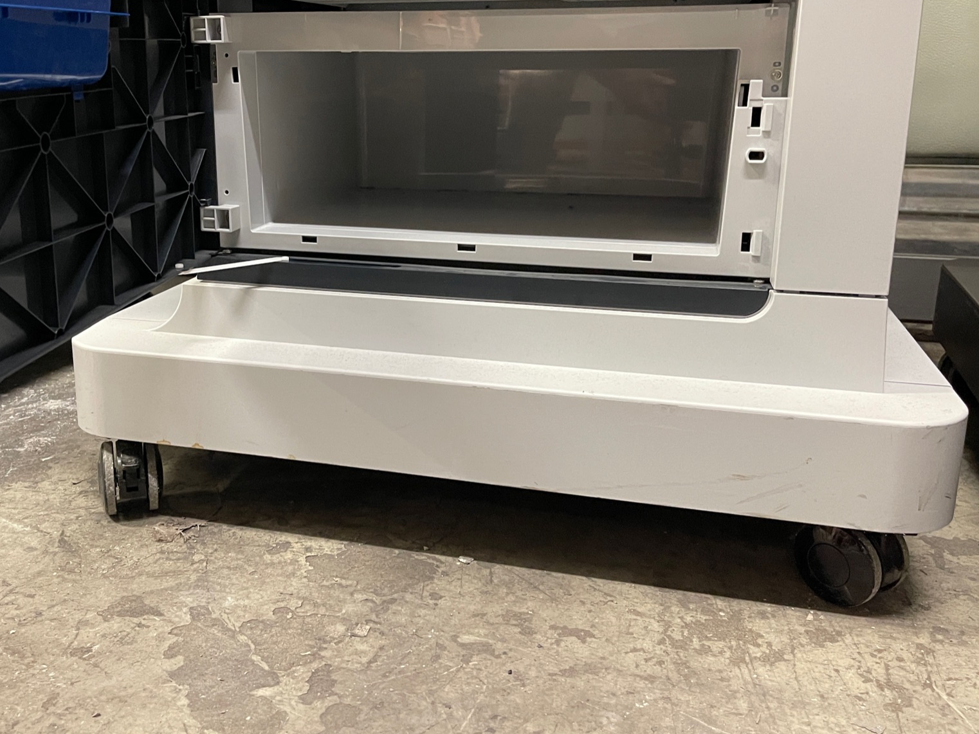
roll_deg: +0.1
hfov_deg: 52.1
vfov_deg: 40.5
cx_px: 371
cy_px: 302
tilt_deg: -13.4
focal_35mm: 35
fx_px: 990
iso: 400
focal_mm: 5.1
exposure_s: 1/50
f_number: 1.6
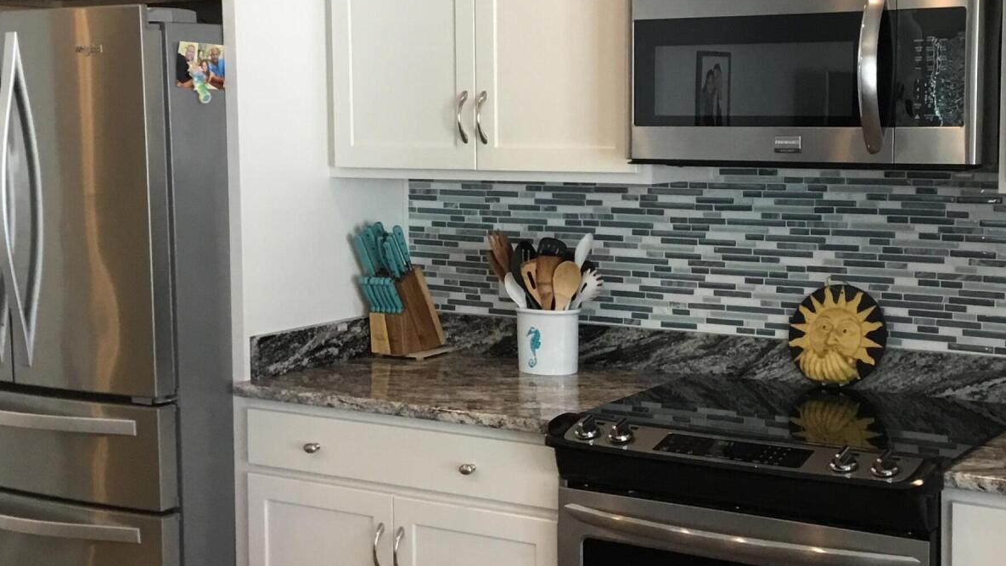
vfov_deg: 21.1
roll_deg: +0.2
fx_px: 1521
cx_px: 597
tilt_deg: -4.4
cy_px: 228
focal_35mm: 57
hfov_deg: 36.5
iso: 80
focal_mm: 3.3
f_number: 2.4
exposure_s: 1/30
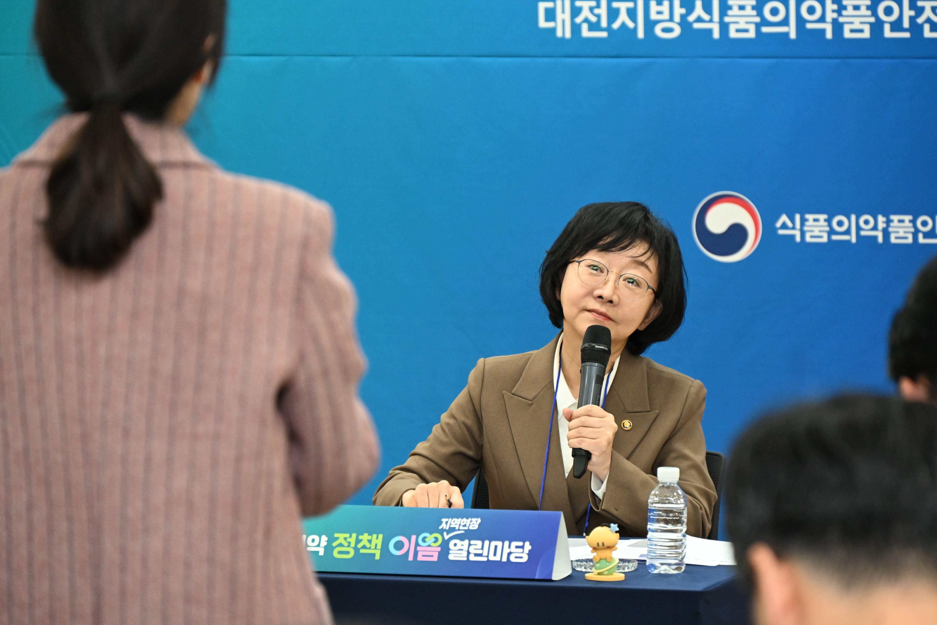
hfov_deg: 12.5
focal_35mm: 165
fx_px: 4294
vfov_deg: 8.3
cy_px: 312
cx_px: 468
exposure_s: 1/200
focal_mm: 165
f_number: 6.3
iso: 5000
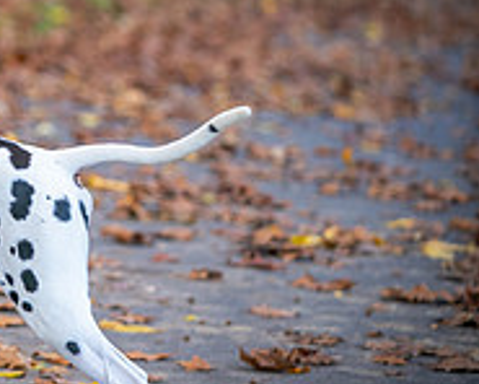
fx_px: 4919
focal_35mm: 347
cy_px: 79
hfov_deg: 5.5
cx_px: -241
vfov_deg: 4.5
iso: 1000
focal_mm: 118
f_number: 2.8
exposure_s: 1/400
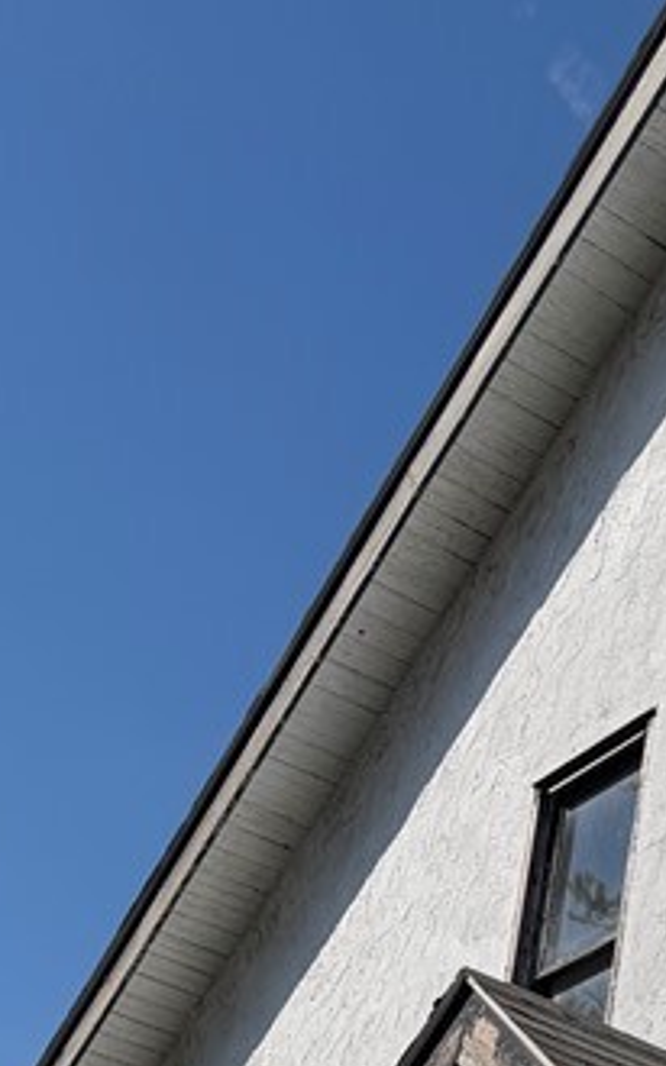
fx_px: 2296
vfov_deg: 22.6
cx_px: 905
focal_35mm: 79
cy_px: 1473
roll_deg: -7.0
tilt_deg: +13.3
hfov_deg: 15.6
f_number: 1.78
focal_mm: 6.76
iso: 80
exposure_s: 1/11905
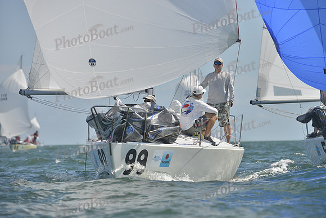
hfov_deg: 8.2
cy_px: 109
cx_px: 163
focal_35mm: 250
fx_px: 2264
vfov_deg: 5.5
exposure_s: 1/1250
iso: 200
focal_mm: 250
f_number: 6.3
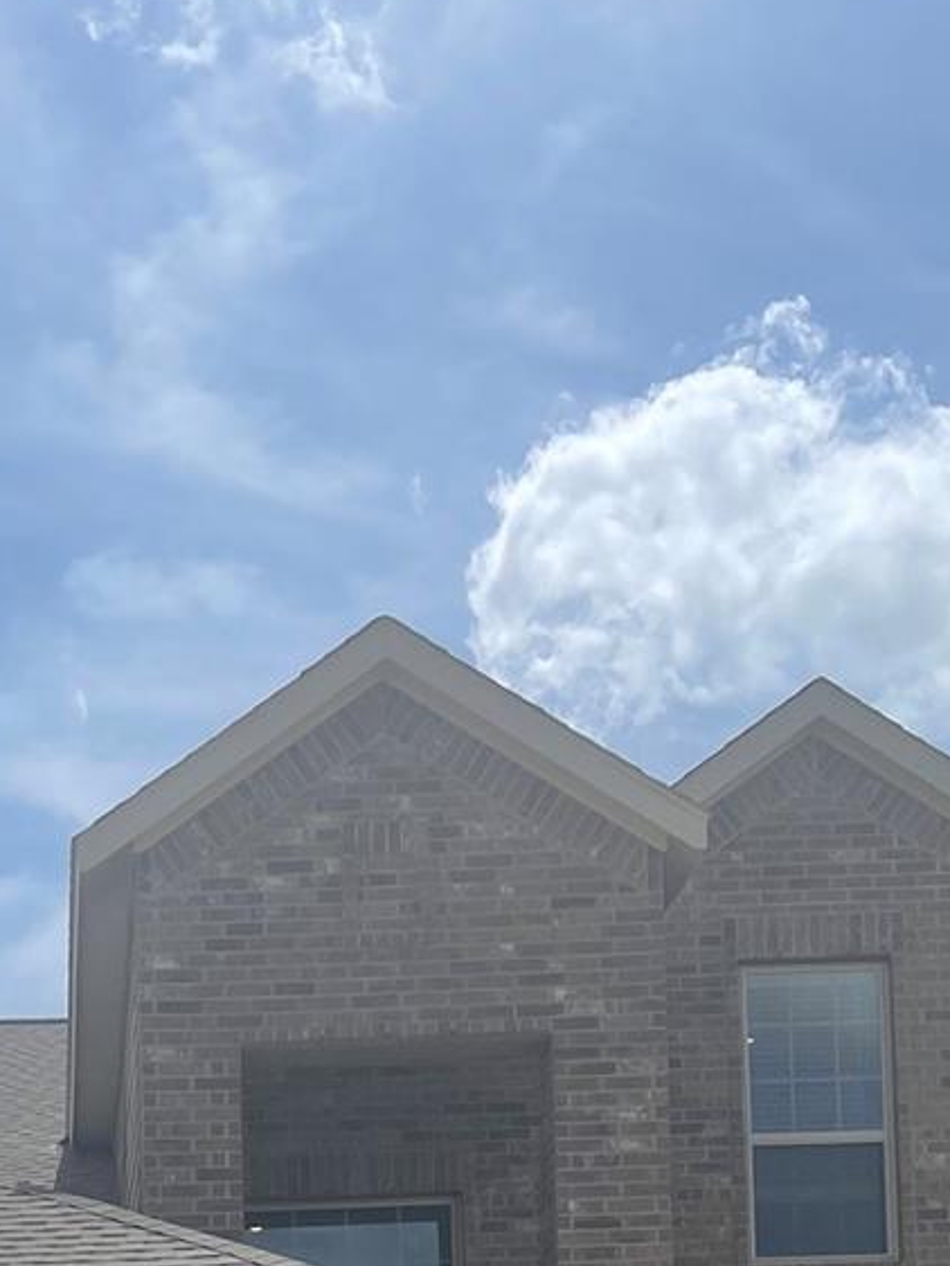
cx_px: -18
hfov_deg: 20.1
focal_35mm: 71
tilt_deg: +2.0
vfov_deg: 23.7
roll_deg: +0.7
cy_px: 1699
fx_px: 2596
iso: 32
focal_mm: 5.1
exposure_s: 1/8547
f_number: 1.6
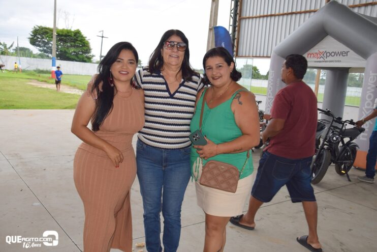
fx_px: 346
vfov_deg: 40.0
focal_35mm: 33
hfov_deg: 57.2
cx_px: 188
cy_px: 126
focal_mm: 22
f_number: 6.3
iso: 100
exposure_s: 1/160
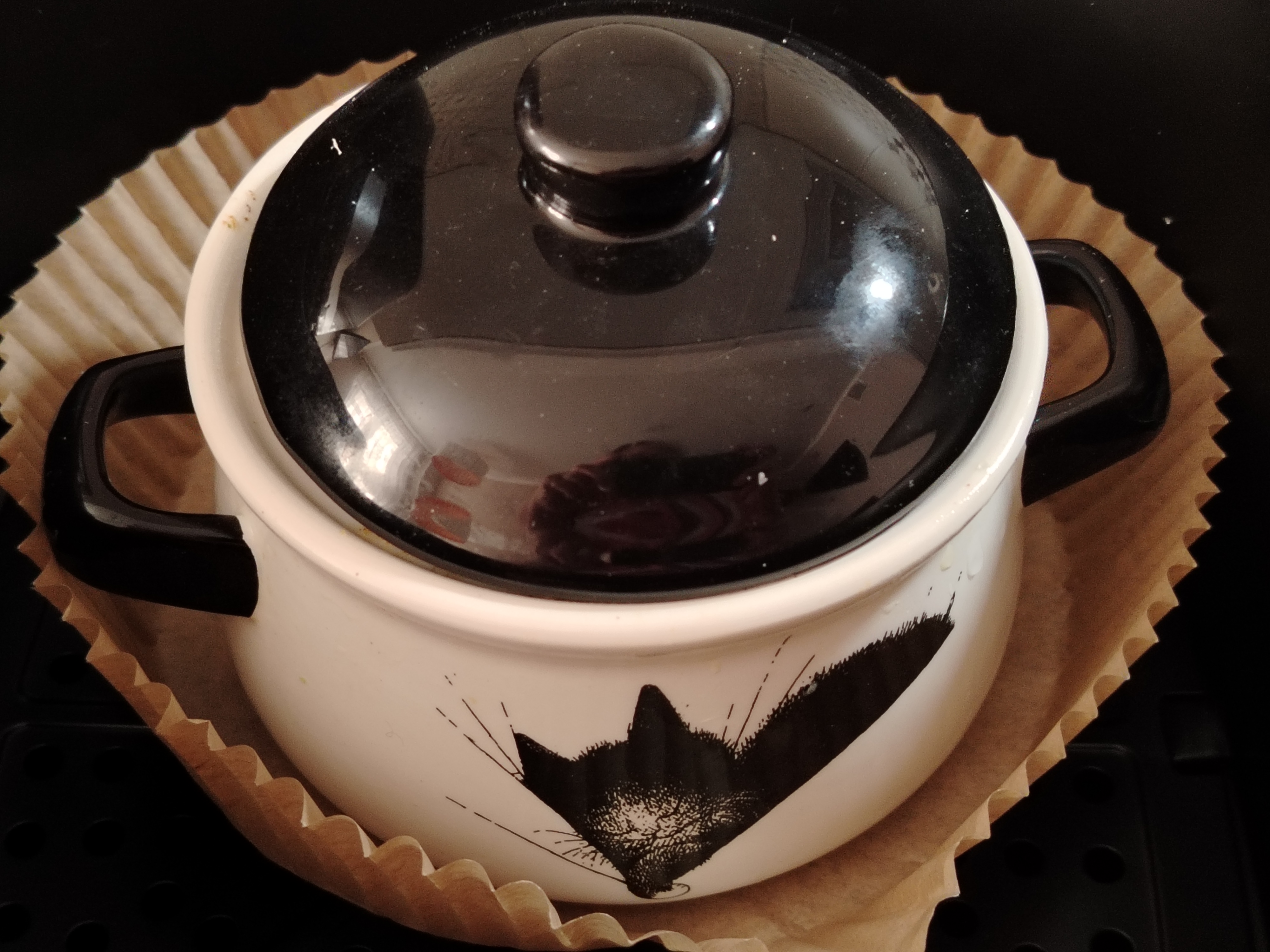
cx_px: 635
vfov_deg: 30.3
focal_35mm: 48
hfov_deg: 39.7
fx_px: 1761
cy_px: 476
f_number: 1.75
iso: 1572
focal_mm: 5.25
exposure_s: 1/25
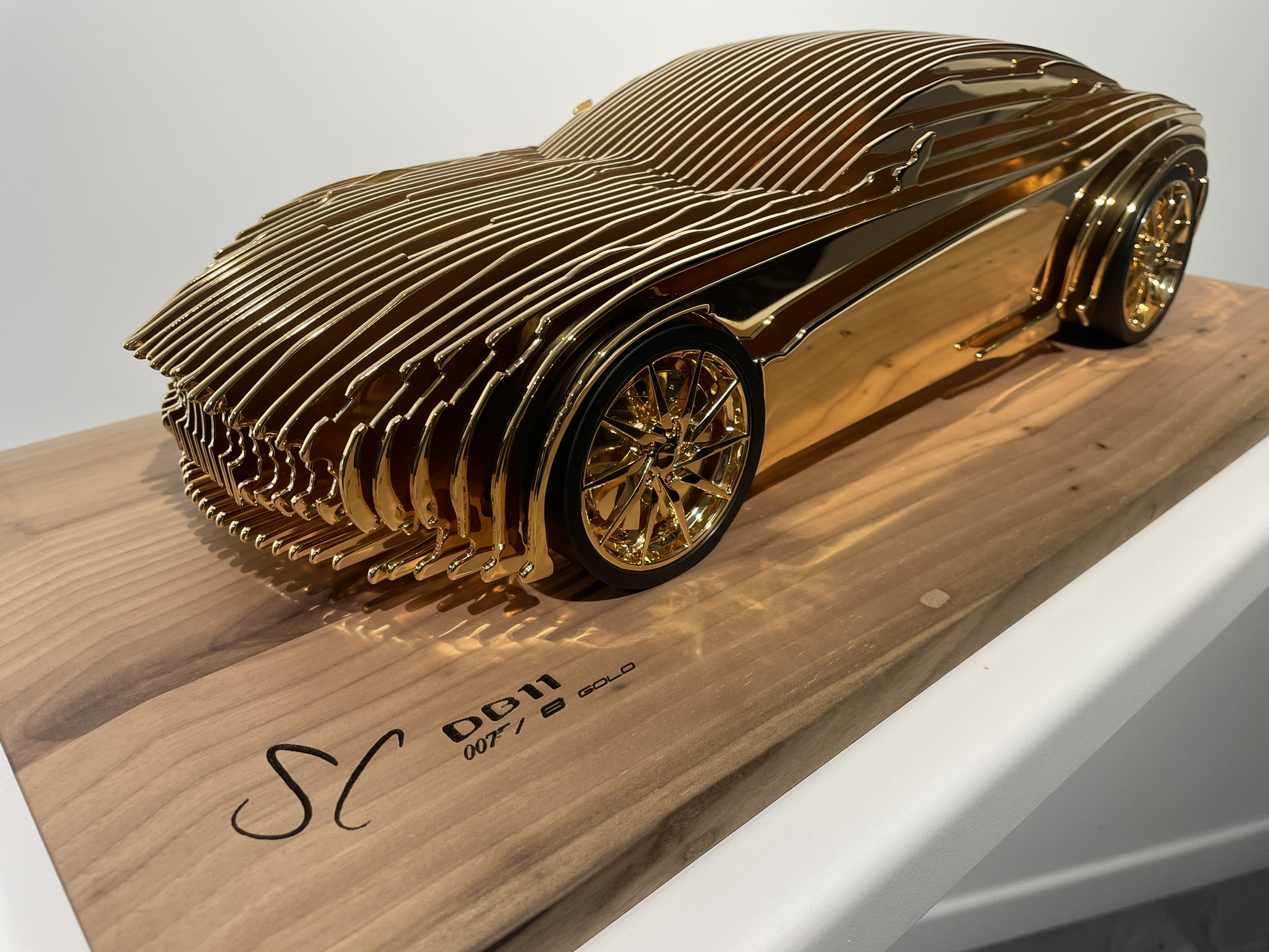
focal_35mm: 26
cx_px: 634
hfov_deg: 67.3
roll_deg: +0.9
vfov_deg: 53.1
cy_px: 476
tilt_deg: -24.4
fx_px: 953
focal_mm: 4.2
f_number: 1.6
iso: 50
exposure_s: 1/100
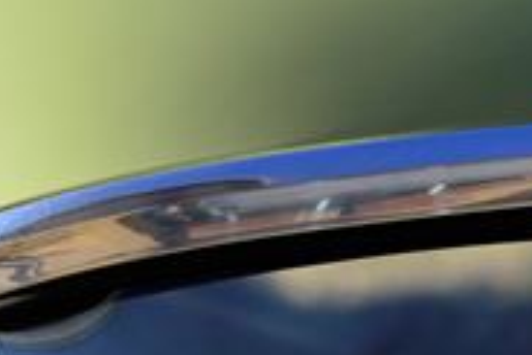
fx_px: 9294
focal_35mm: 629
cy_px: 780
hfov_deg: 3.3
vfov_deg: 2.2
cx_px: -81
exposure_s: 1/250
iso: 200
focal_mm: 120
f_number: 7.1
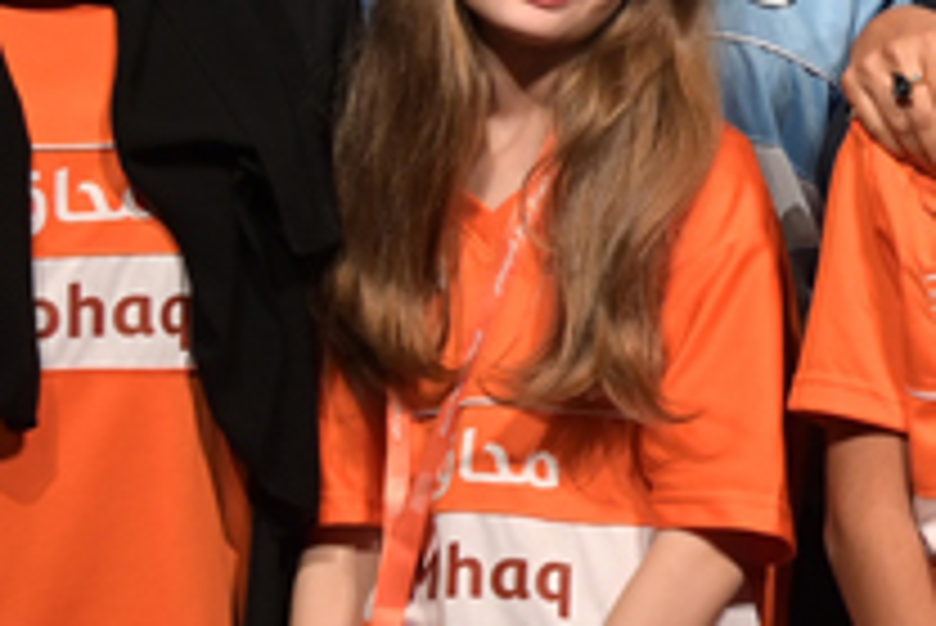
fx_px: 5750
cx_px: 1530
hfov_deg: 9.0
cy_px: 61
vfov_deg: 6.2
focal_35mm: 221
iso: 640
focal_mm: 46
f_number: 5.6
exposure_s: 1/100
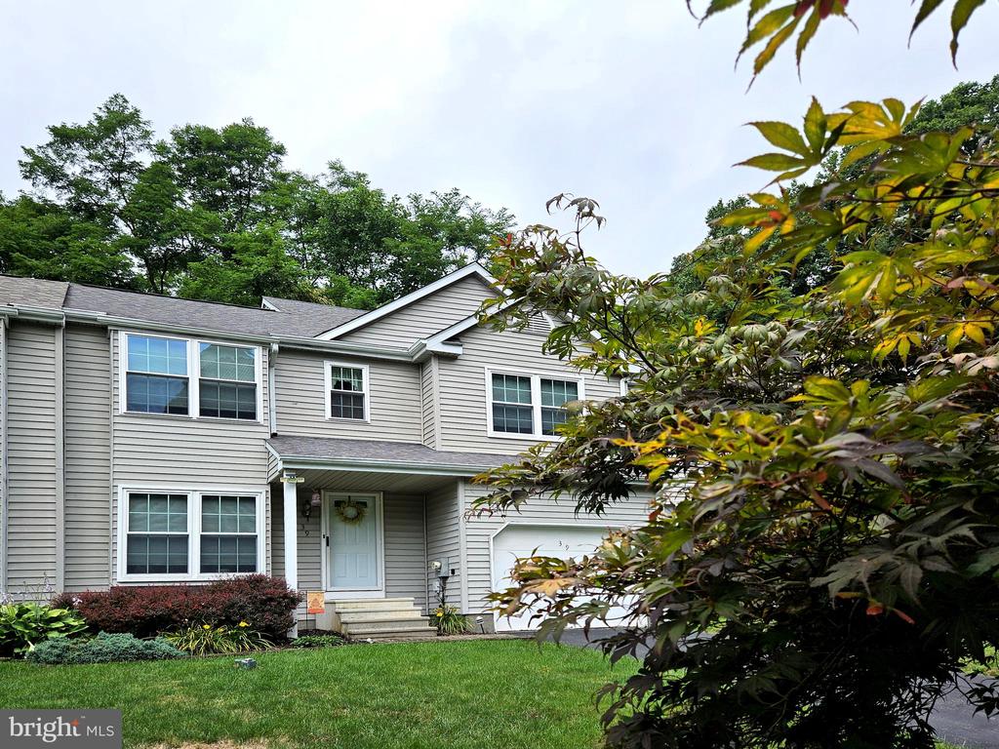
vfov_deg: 58.9
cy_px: 374
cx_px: 500
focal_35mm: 23
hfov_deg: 73.9
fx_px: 664
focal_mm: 5.4
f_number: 1.8
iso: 25
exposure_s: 1/1120
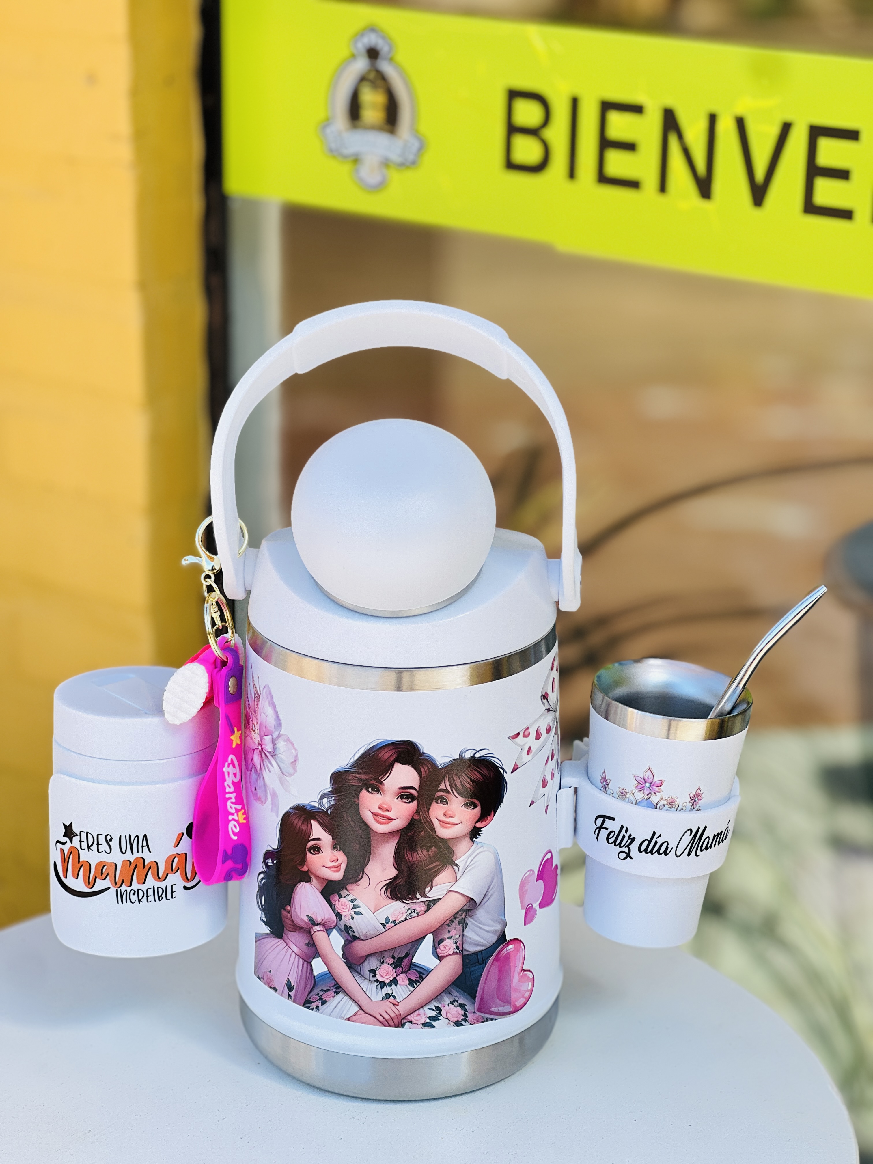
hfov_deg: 19.1
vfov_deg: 25.3
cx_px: 436
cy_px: 582
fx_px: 2589
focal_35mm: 77
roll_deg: -1.3
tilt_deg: -17.2
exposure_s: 1/121
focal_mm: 9
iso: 32
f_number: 2.8
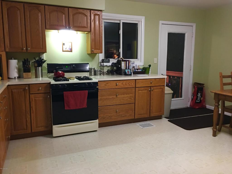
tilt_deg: -6.5
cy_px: 87
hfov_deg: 61.7
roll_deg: -0.5
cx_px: 116
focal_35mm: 29
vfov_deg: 48.2
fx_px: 194
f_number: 2.2
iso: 50
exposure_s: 1/4
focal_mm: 4.15
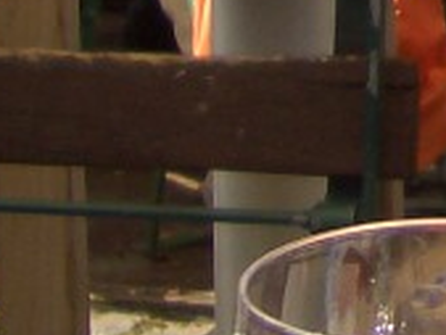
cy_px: -754
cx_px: 1190
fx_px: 3417
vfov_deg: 5.2
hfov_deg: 6.9
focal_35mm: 265
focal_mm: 5.8
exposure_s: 1/400
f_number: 2.6
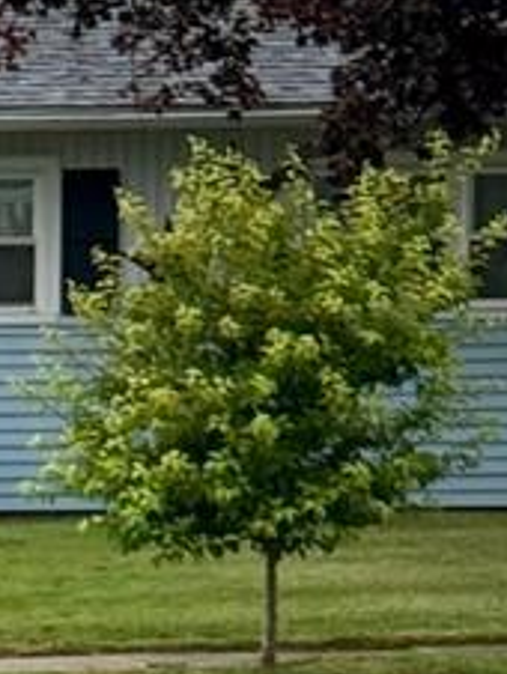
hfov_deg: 4.5
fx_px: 6354
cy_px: 1348
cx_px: -441
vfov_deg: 5.9
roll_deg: +1.4
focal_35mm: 326
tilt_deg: -8.8
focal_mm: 6.76
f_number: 1.78
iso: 80
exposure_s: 1/405
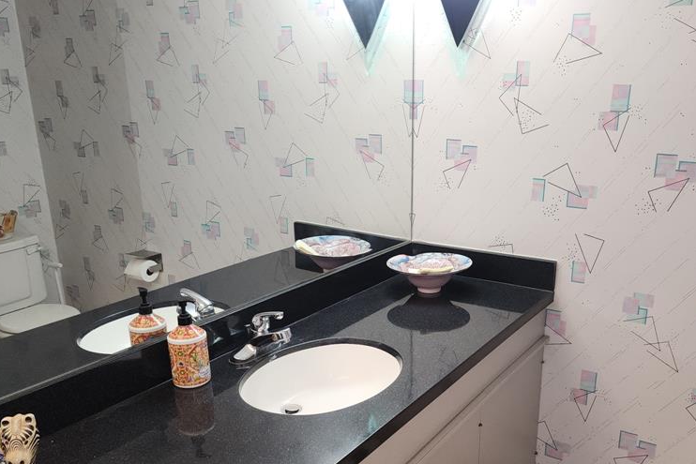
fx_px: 638
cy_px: 299
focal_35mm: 33
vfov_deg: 39.6
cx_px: 394
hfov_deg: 57.0
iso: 125
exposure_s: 1/60
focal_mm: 6.4
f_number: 1.8
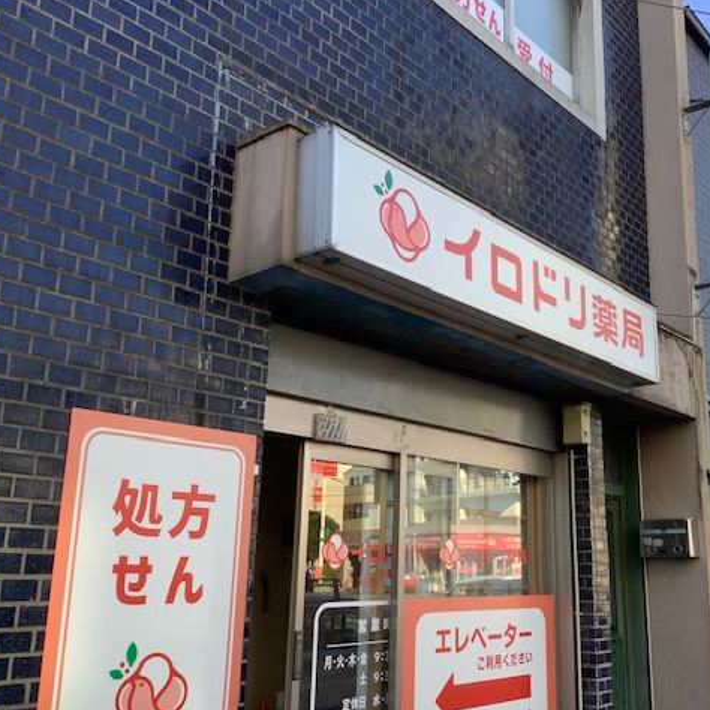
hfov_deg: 44.4
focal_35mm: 37
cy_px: 354
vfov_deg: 44.9
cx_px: 460
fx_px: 859
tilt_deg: +13.7
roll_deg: -0.1
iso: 25
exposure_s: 1/172
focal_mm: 3.3
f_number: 2.4
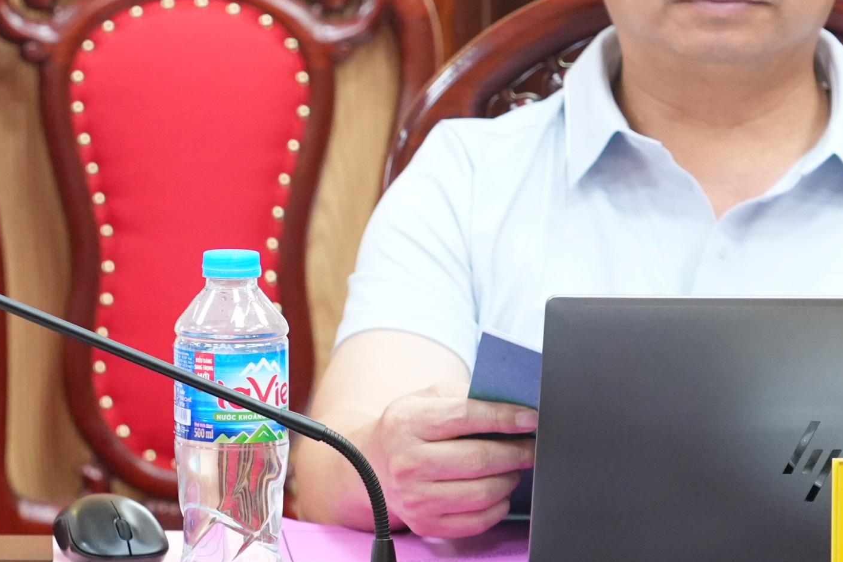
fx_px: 4964
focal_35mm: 212
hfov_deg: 9.6
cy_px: -72
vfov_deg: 6.4
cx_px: 29
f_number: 4.5
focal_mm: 65
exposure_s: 1/100
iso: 3200
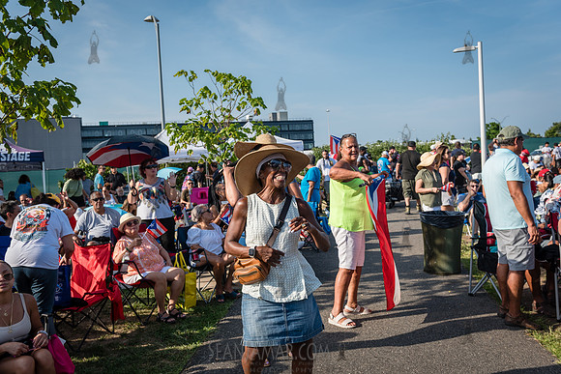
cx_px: 280
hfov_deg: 55.8
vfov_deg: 38.9
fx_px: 530
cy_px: 187
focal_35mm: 34
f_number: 5
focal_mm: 34
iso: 250
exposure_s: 1/1000
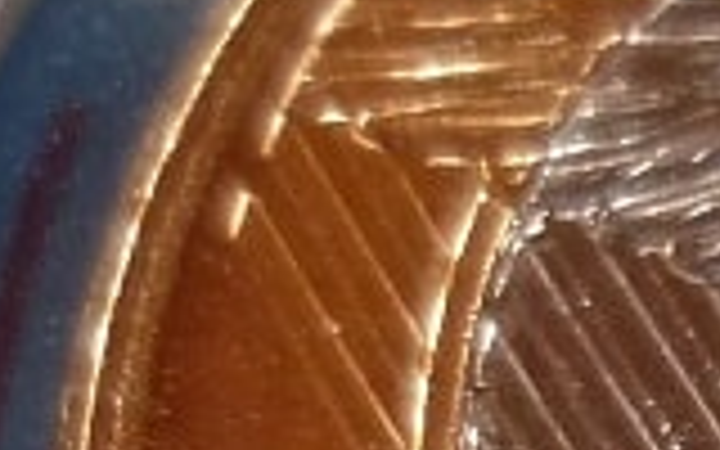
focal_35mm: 224
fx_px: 4395
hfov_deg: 8.9
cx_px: 1341
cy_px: 585
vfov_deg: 5.8
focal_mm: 5.5
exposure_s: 1/30
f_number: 2.8
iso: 200
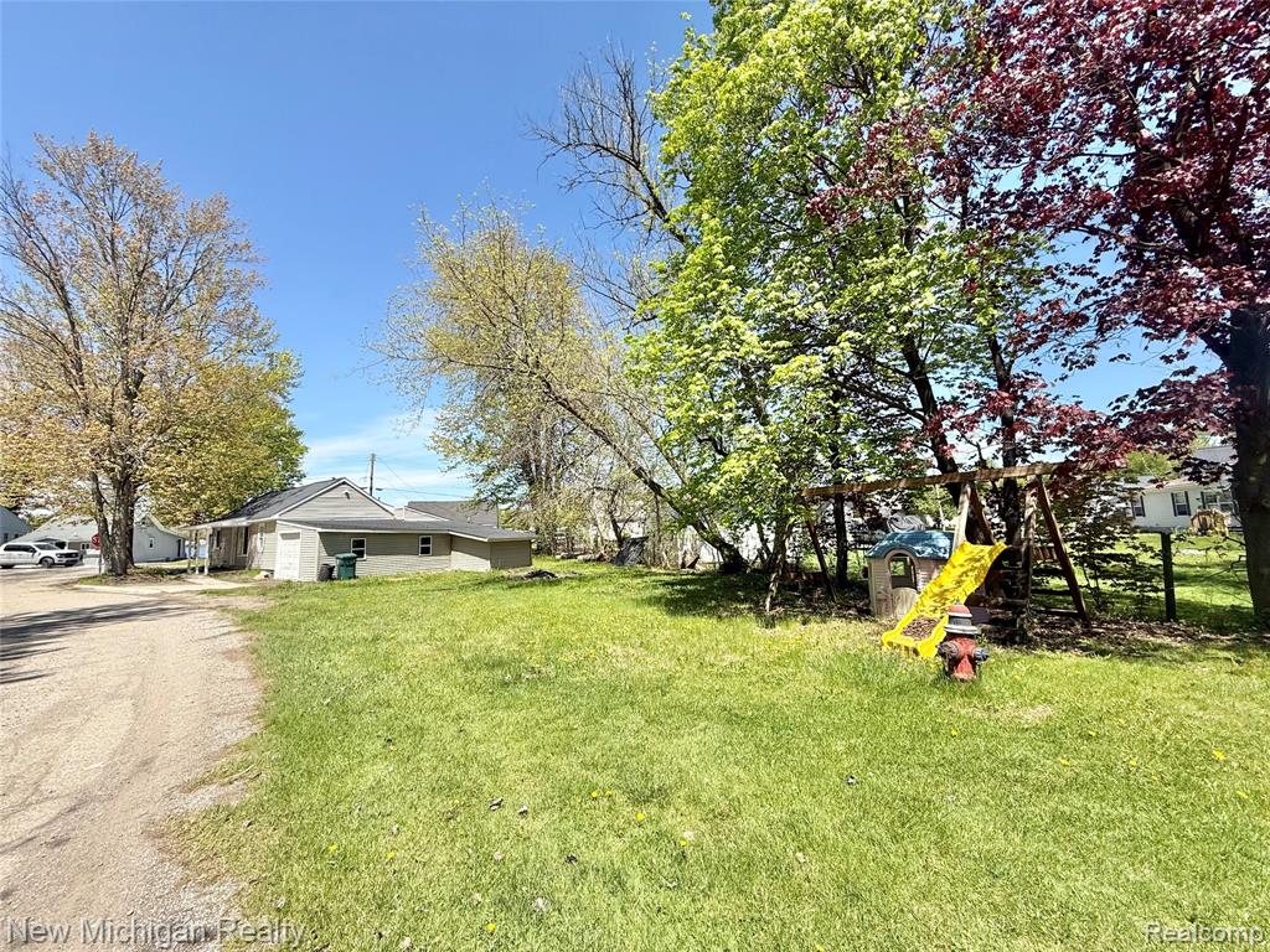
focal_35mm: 14
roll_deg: +2.4
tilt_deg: +6.5
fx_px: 514
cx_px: 635
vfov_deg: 85.7
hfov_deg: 102.1
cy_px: 476
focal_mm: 2.22
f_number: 2.2
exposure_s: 1/1312
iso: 50
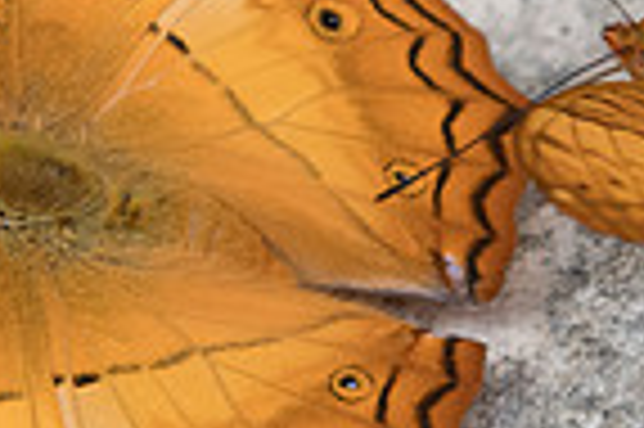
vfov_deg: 0.7
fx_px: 34825
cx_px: 90
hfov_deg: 1.1
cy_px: 198
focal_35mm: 1949
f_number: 6.3
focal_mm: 320
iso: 1000
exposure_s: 1/500
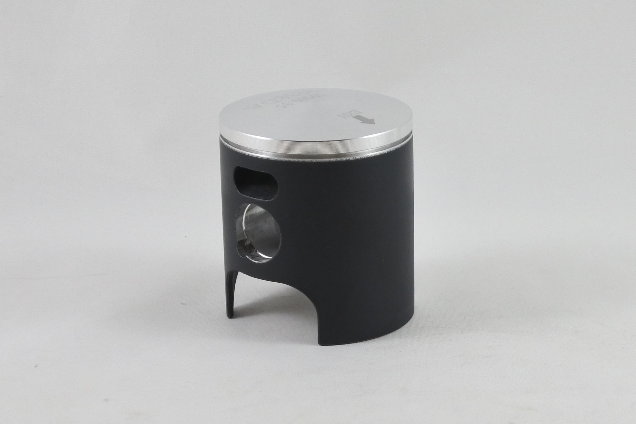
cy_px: 212
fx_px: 848
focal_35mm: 48
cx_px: 318
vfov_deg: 28.1
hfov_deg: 41.1
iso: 400
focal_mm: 18
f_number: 4.5
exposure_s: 1/125
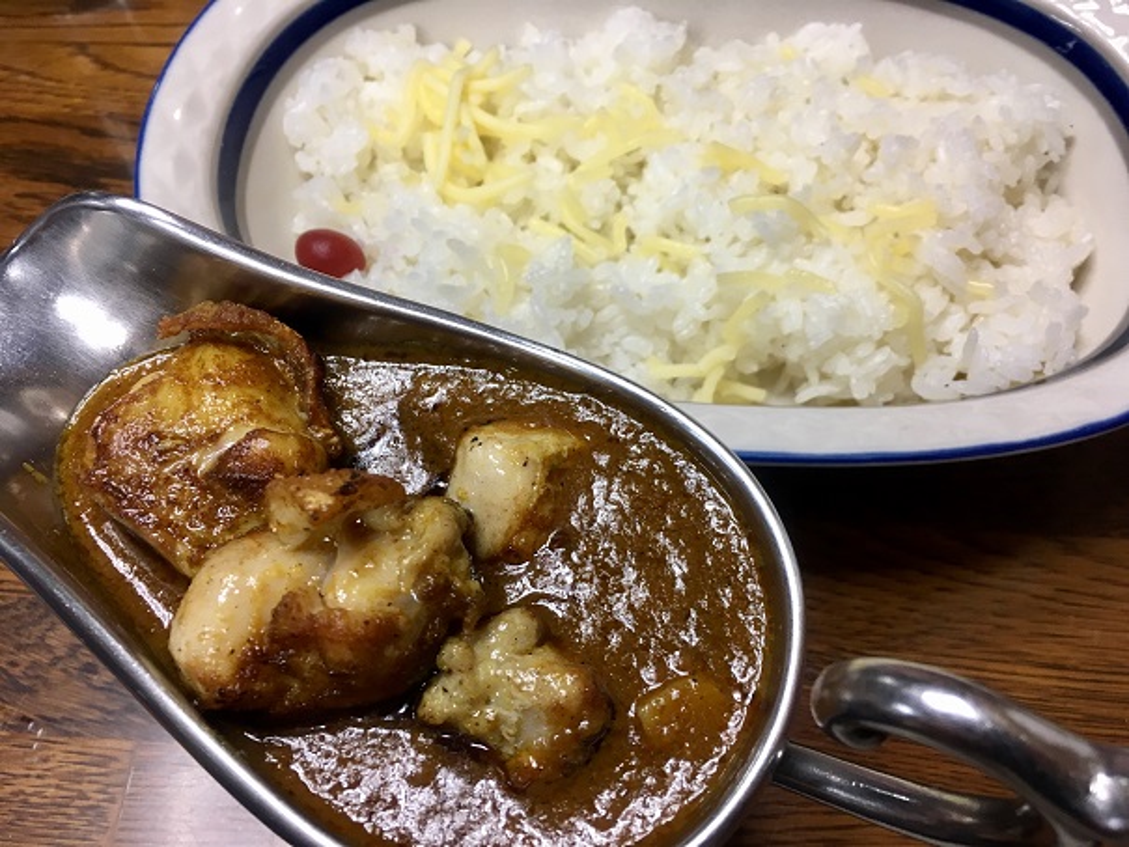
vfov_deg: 48.2
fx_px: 946
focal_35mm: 29
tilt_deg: -61.7
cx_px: 564
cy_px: 424
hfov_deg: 61.6
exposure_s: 1/33
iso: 100
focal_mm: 4.15
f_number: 2.2
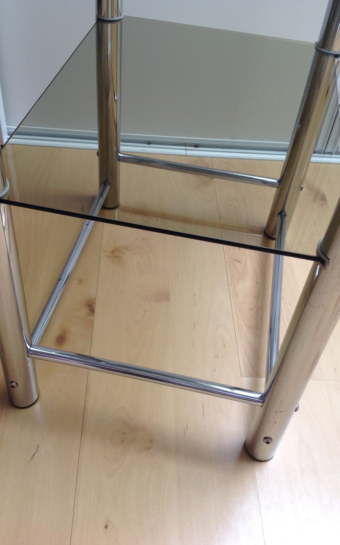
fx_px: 563
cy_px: 268
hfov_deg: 33.6
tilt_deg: -46.0
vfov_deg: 51.5
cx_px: 159
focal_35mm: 38
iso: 64
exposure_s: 1/15
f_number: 2.4
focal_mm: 4.28
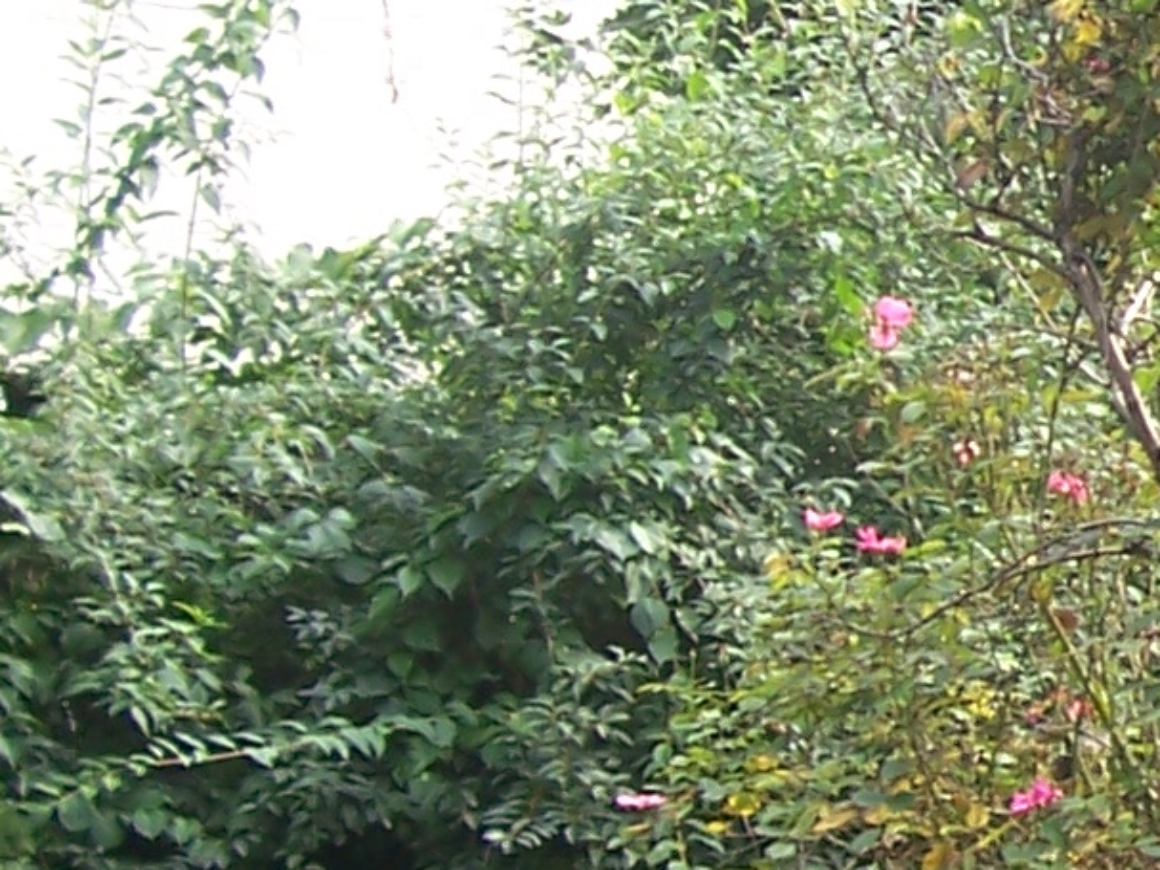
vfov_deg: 11.5
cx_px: 1846
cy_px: 514
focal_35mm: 129
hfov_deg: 14.1
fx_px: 4322
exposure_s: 1/180
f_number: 2.7
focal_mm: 5.6
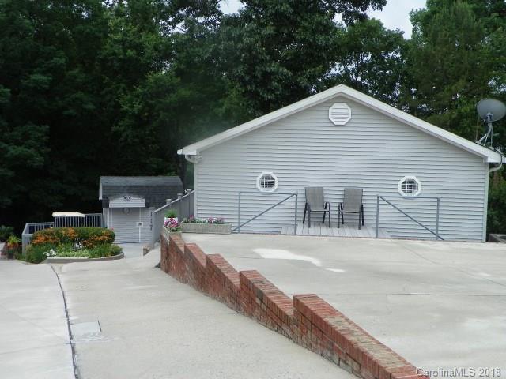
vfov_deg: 35.1
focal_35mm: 41
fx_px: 599
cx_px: 253
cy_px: 190
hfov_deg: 45.8
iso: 64
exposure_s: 1/320
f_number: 4.5
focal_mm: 7.3
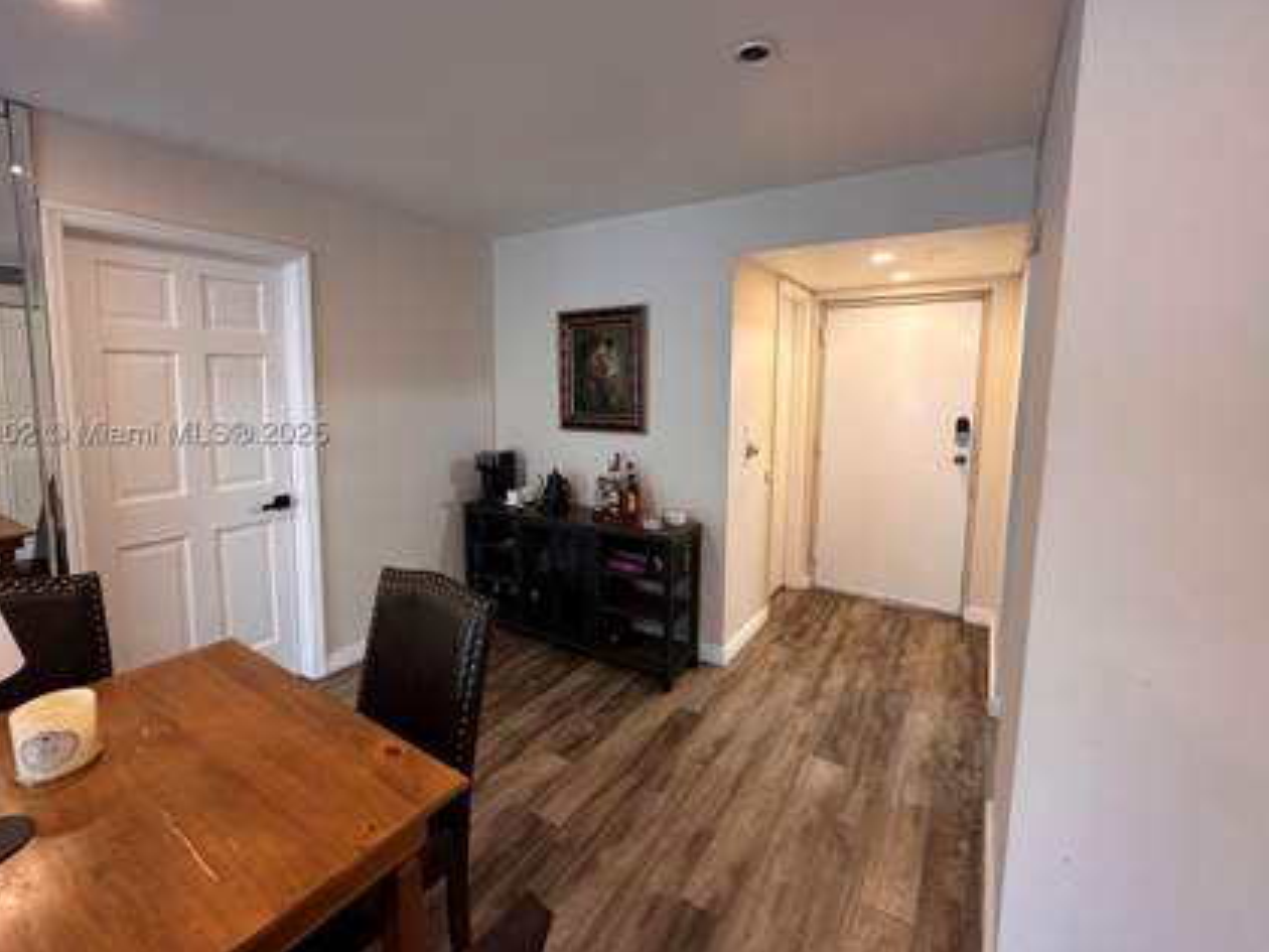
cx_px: 595
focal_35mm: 16
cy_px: 438
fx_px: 587
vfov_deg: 78.0
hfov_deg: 94.4
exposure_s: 1/120
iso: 250
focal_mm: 2.22
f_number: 2.2
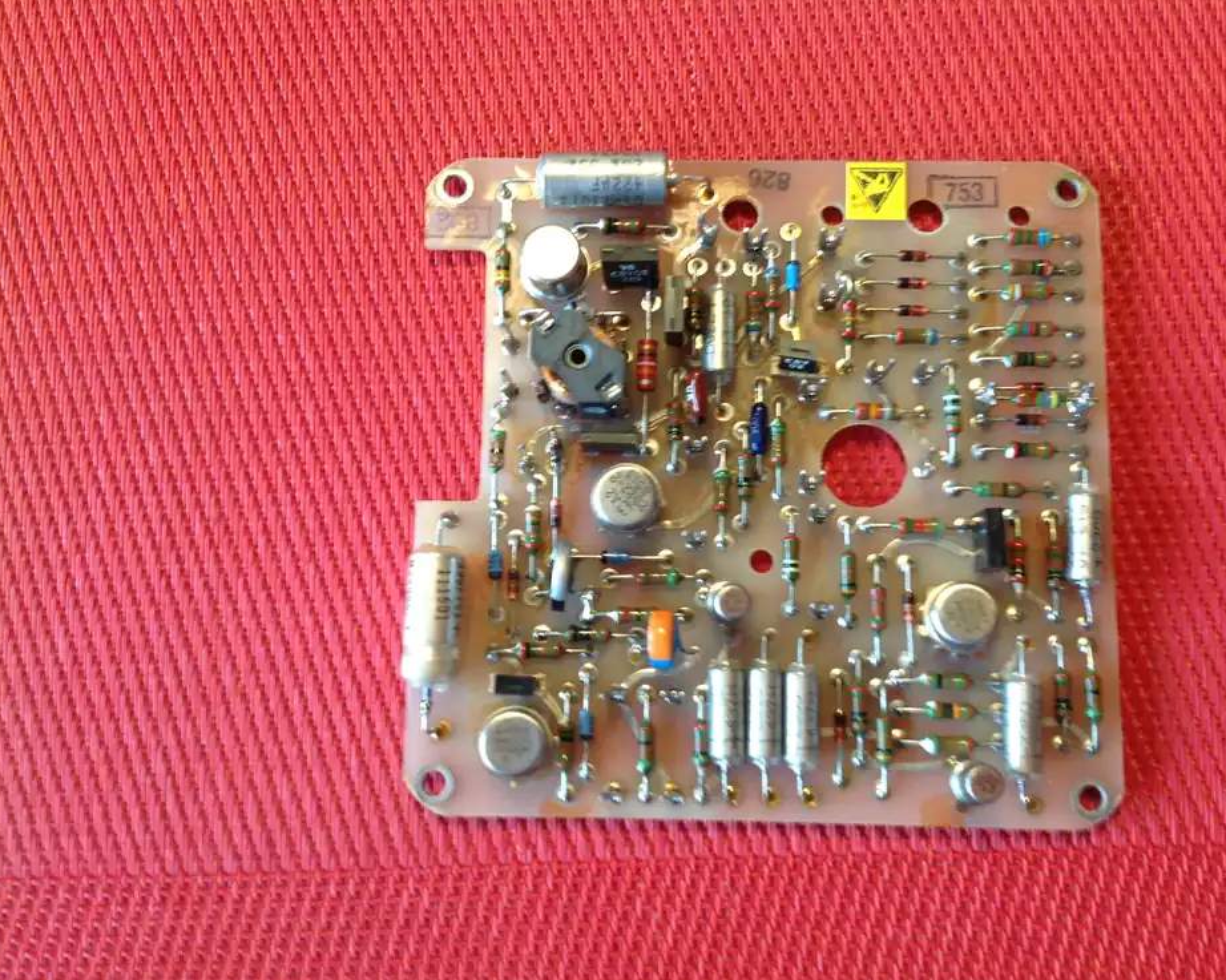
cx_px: 658
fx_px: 1342
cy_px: 489
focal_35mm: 37
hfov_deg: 49.1
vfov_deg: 40.1
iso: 80
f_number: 2.4
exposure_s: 1/15
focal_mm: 4.28
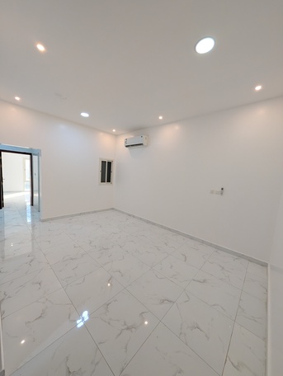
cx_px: 142
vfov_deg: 110.5
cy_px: 188
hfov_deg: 94.6
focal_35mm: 12
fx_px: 131
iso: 162
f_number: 1.7
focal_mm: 2.02
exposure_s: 1/138
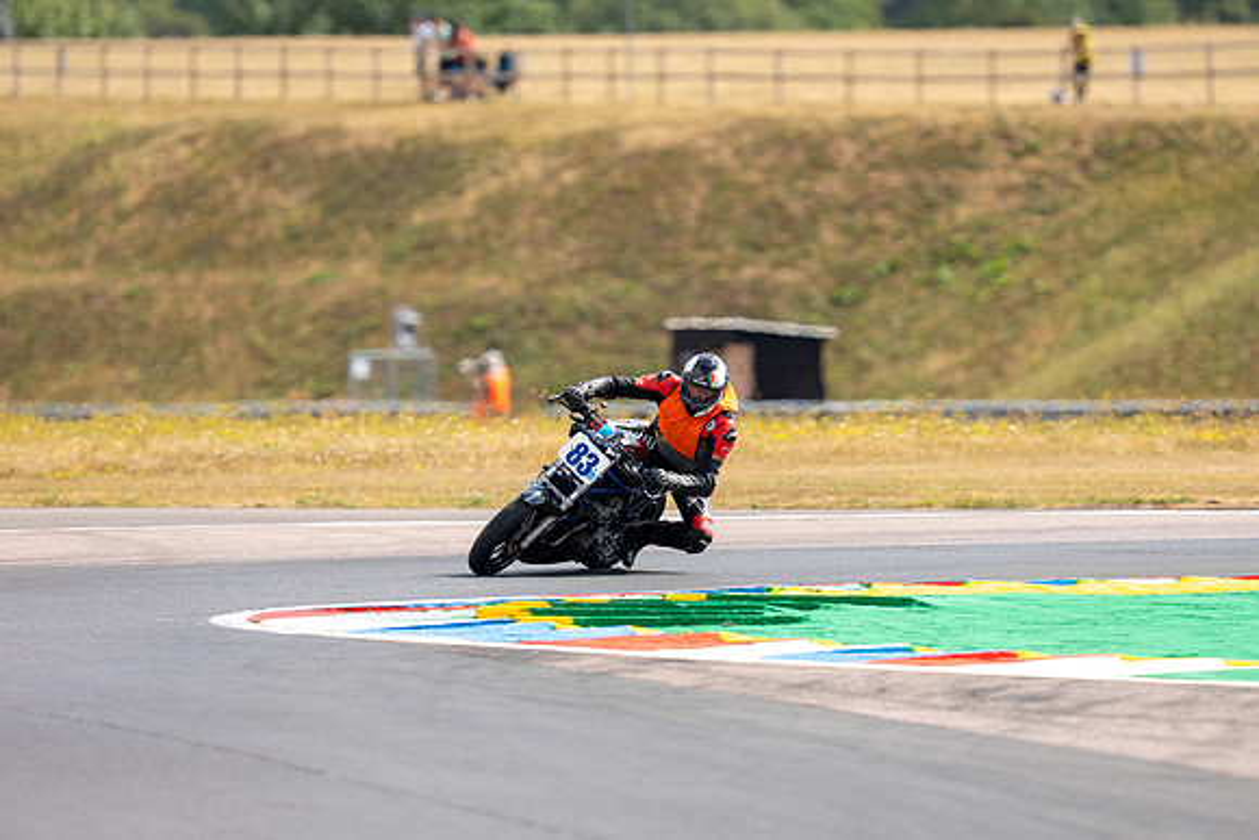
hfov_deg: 4.6
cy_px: 464
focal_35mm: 453
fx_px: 15839
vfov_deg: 3.0
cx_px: 713
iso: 50
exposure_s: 1/500
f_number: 3.5
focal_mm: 400
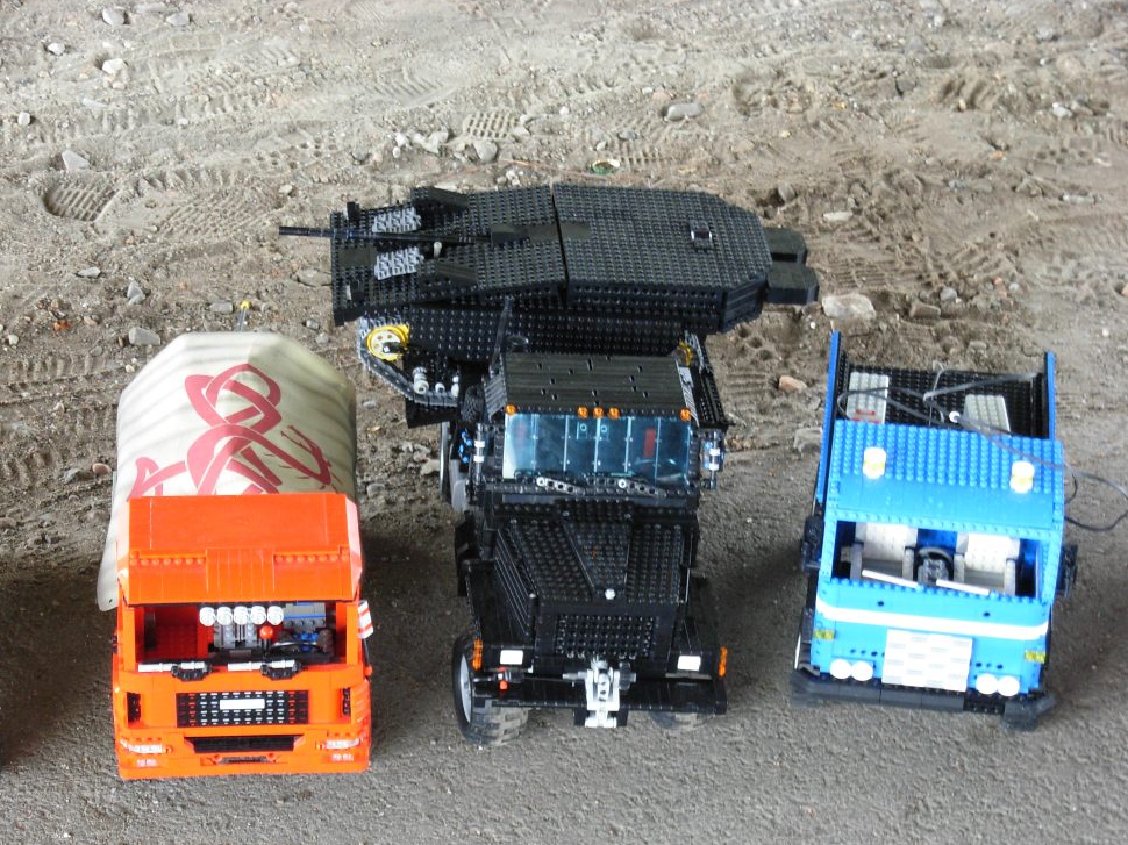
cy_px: 421
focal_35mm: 94
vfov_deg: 15.7
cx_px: 559
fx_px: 3062
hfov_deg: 20.9
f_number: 3.8
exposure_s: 1/8
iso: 183
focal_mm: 14.7
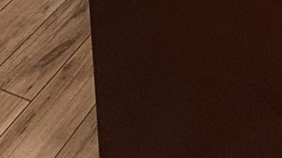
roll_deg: -0.9
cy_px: -312
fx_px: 523
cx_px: 315
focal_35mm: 70
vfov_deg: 11.1
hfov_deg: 27.4
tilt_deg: -11.4
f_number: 2.2
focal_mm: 2.22
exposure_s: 1/98
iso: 200
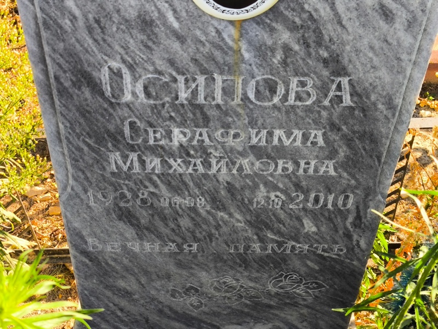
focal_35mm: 50
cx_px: 219
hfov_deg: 38.2
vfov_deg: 29.1
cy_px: 164
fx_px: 633
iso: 50
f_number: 1.7
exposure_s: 1/315
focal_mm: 4.71
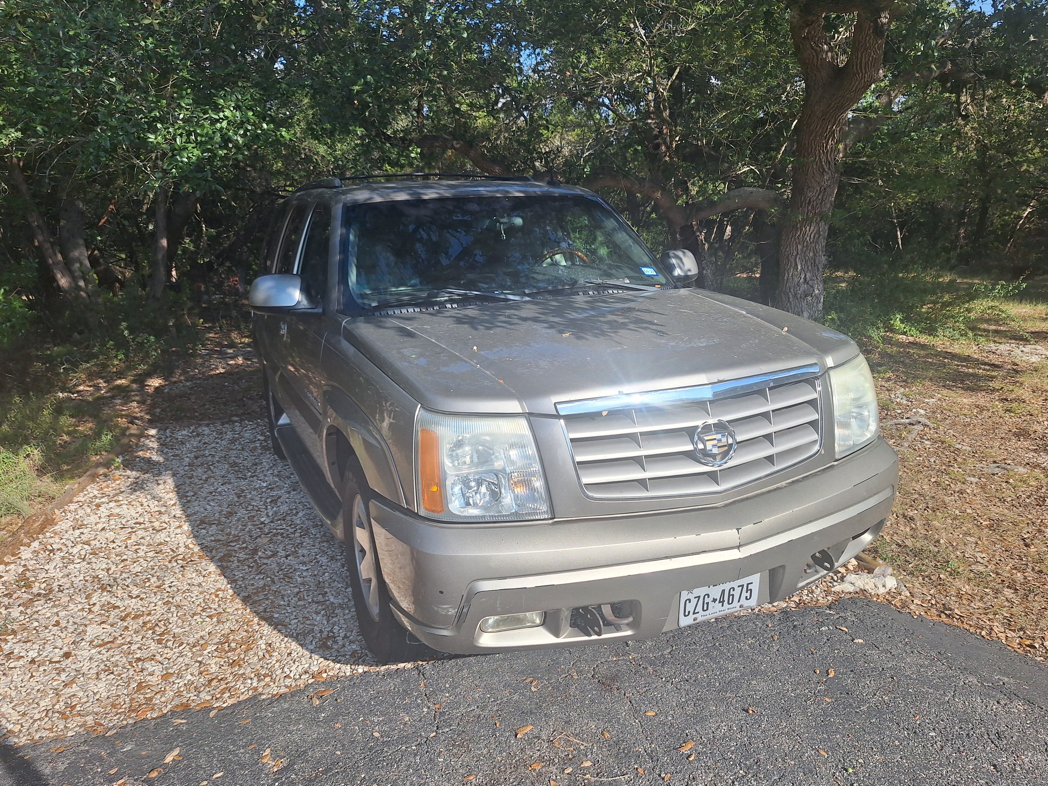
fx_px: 727
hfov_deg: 71.6
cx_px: 514
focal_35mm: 24
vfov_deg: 56.8
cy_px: 379
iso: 40
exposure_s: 1/2242
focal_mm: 5.54
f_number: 1.8
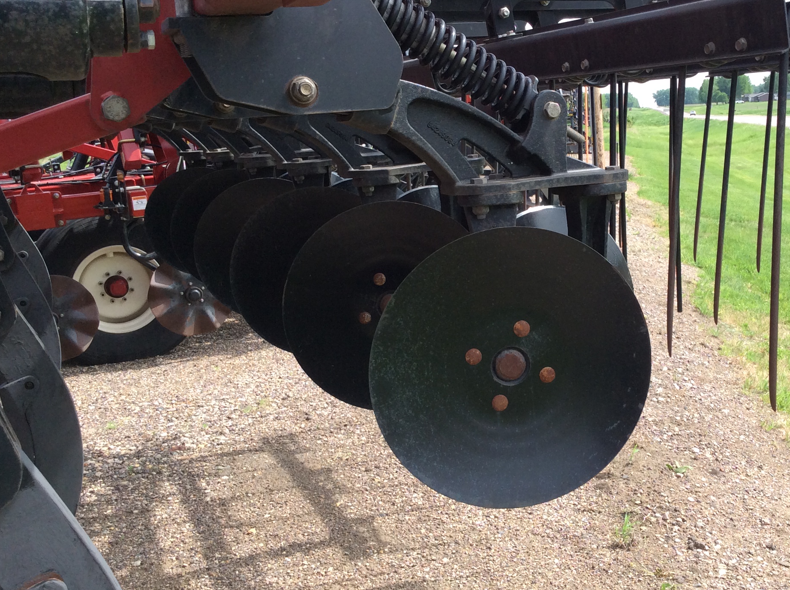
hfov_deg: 41.6
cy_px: 277
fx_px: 1026
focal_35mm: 45
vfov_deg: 32.1
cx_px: 523
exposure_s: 1/520
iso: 32
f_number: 2.4
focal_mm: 3.3
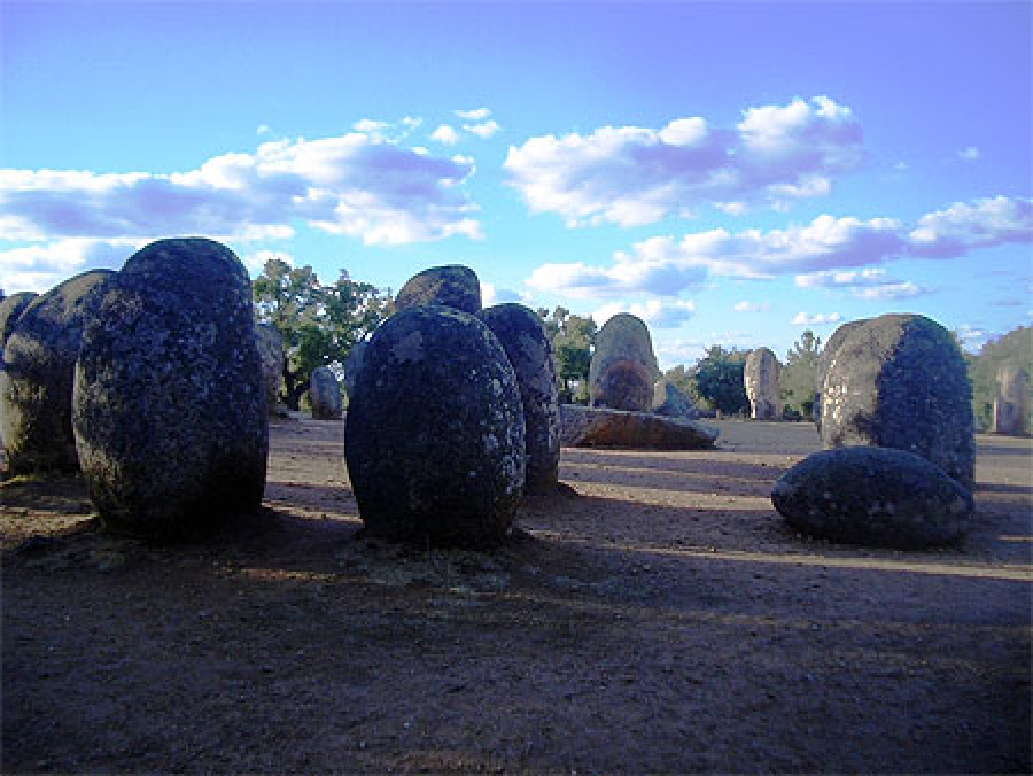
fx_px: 1045
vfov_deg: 40.7
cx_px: 516
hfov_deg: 52.6
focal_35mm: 35
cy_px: 388
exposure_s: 1/640
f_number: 2.6
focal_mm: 5.8
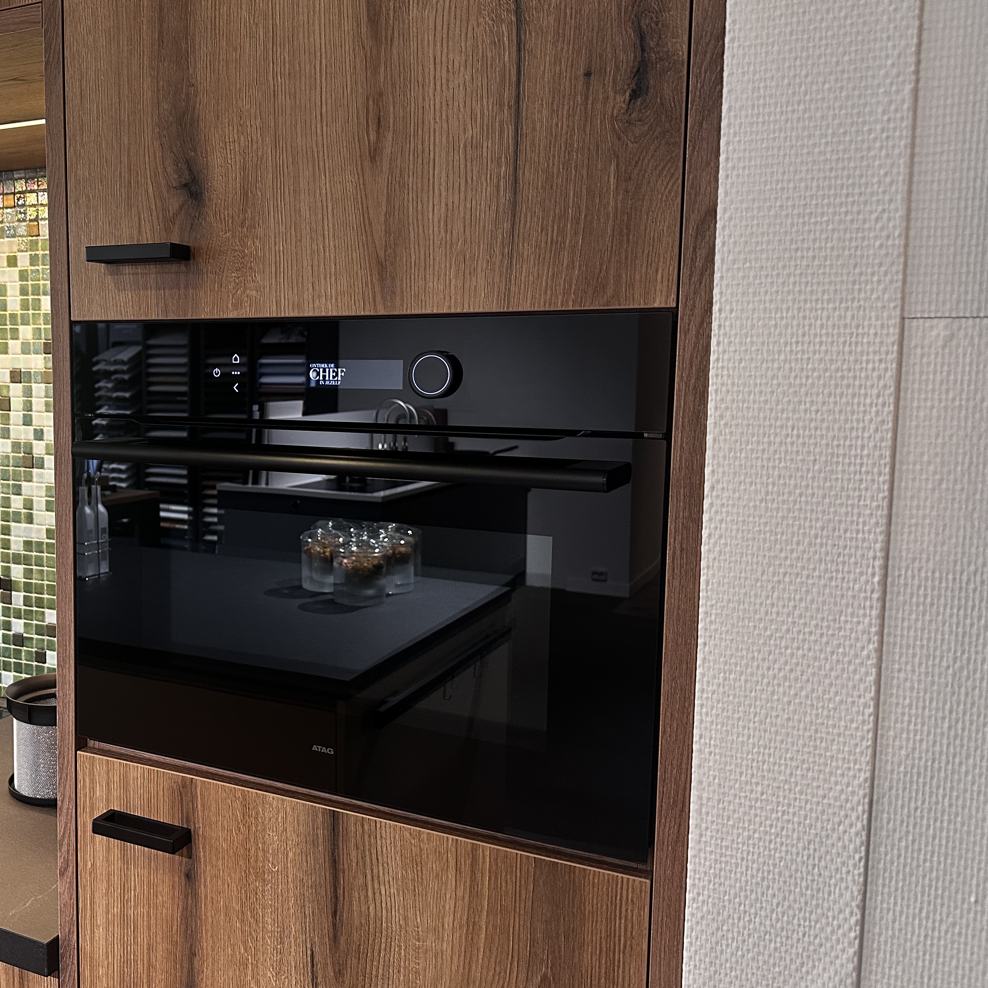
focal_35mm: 33
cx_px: 252
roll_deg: +0.0
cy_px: 485
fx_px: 1066
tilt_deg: -6.6
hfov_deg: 47.9
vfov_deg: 49.7
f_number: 1.78
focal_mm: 6.86
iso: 320
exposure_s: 1/60
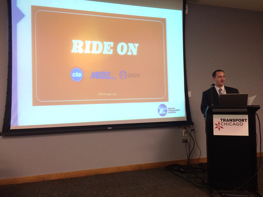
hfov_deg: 61.7
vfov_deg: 48.2
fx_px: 220
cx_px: 132
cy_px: 98
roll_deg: +0.6
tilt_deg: +0.3
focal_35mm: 29
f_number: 2.2
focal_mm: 4.15
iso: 100
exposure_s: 1/30
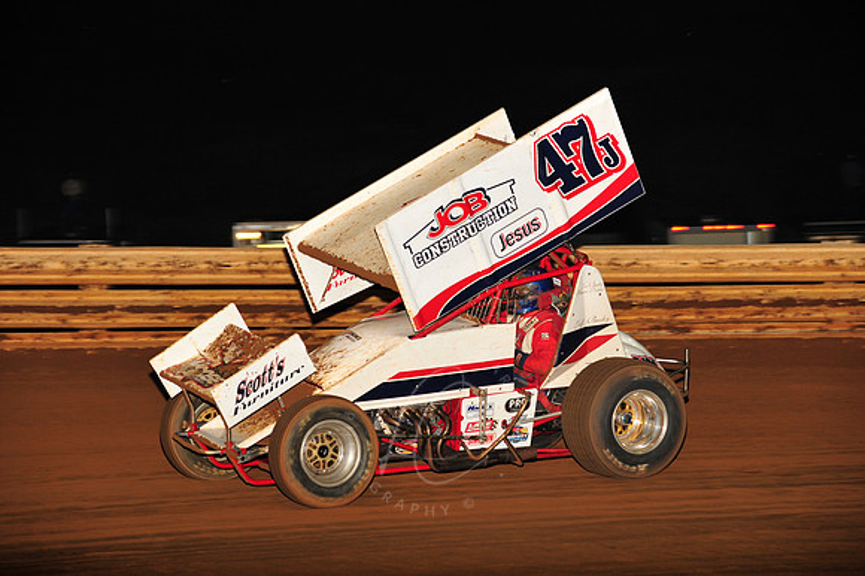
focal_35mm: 145
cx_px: 432
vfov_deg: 9.5
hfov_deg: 14.2
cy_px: 288
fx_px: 3482
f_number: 6.3
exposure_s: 1/320
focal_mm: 145
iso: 1000
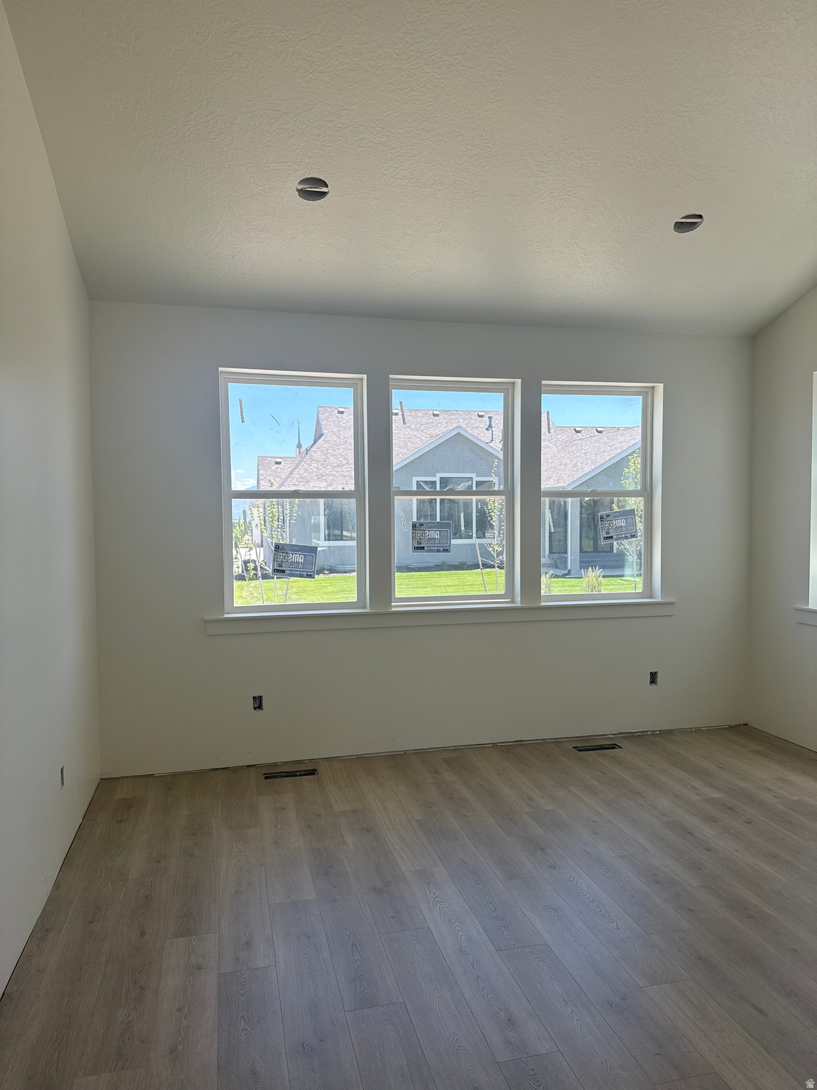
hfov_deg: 56.8
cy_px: 545
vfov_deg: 71.6
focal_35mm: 24
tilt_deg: -3.0
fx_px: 755
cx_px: 408
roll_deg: +0.5
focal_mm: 6.76
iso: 100
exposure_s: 1/1018
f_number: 1.78
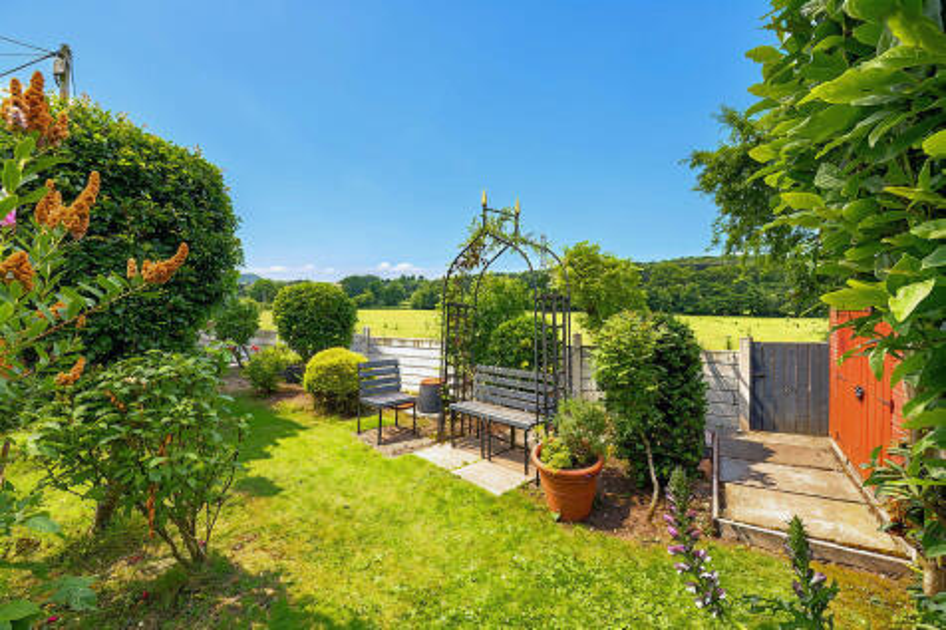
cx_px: 473
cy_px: 315
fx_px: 368
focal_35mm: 14
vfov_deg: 81.2
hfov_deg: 104.3
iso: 250
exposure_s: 1/400
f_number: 10
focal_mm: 14
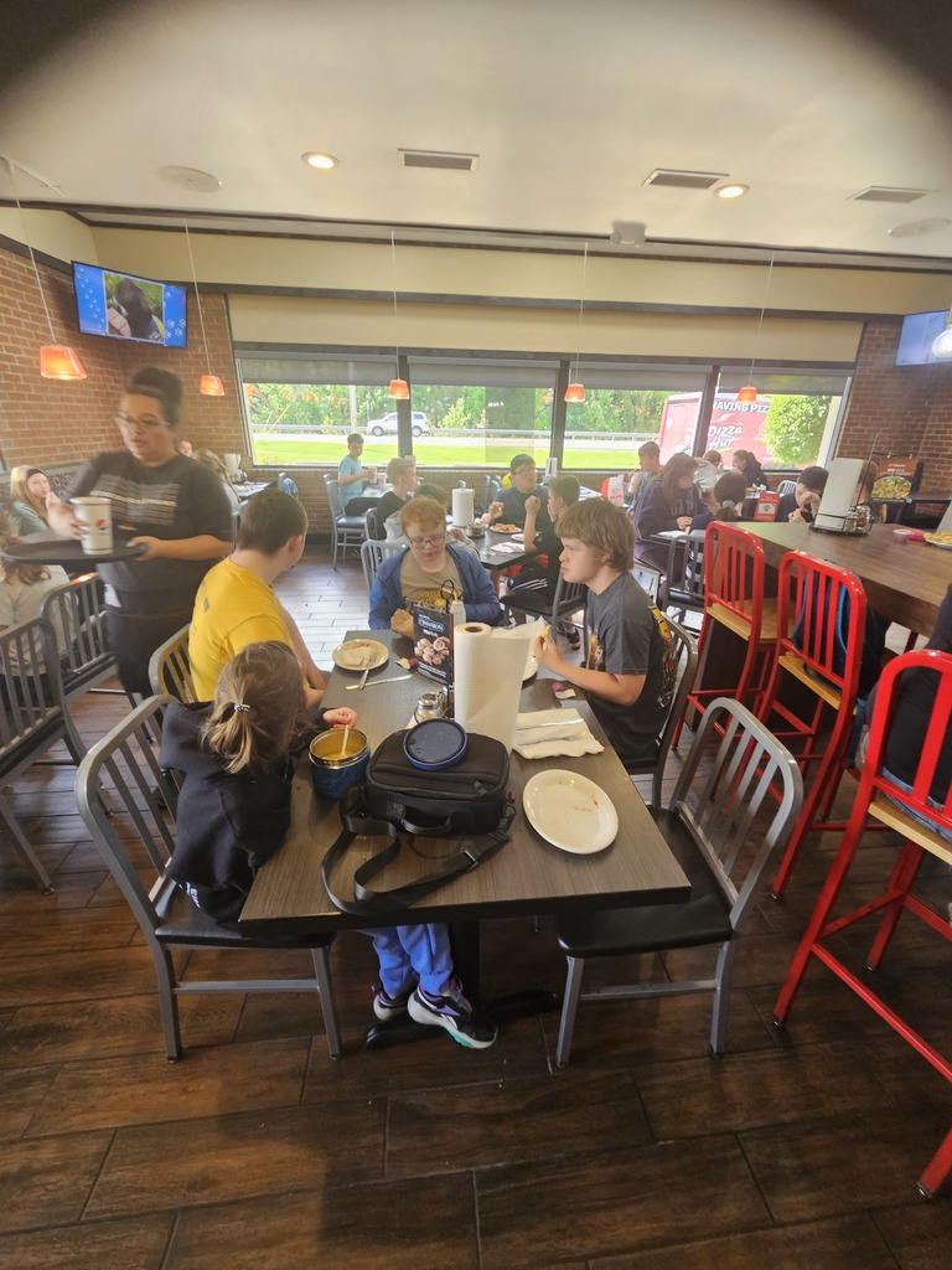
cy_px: 635
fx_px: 477
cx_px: 476
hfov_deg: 89.9
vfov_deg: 106.2
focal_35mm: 13
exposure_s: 1/60
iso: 160
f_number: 2.2
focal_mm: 2.2
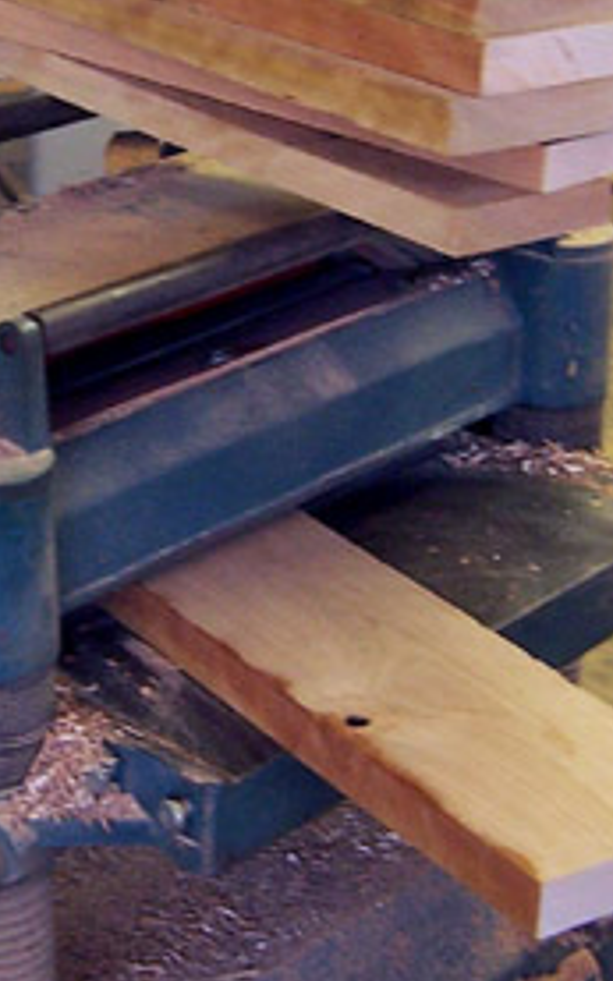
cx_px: 11
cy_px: 308
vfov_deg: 22.7
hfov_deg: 14.2
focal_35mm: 91
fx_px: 2434
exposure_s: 1/10
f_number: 3.4
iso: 140
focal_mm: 5.5
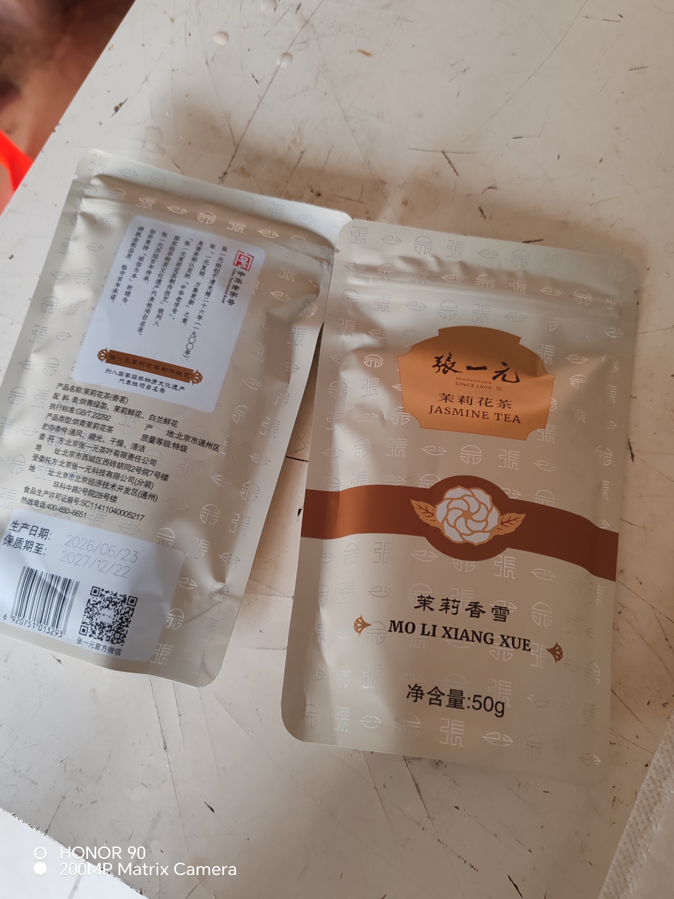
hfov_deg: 51.4
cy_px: 450
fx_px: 701
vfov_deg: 65.3
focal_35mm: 27
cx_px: 337
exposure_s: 1/100
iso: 1600
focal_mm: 6.12
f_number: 1.9
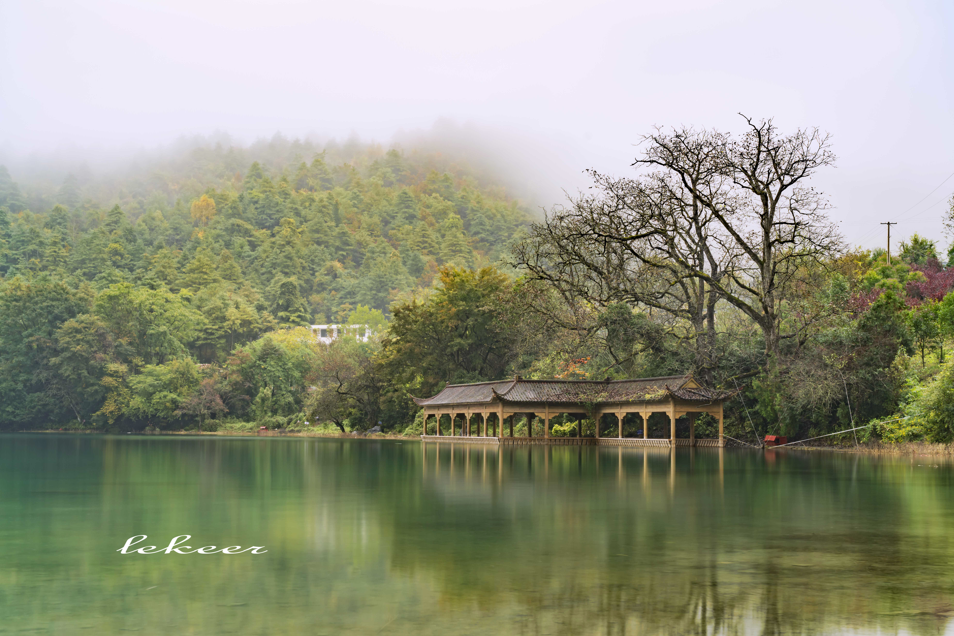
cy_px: 318
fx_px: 1325
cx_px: 477
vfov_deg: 27.0
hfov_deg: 39.6
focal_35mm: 50
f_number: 9
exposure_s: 1/30
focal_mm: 50
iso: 100
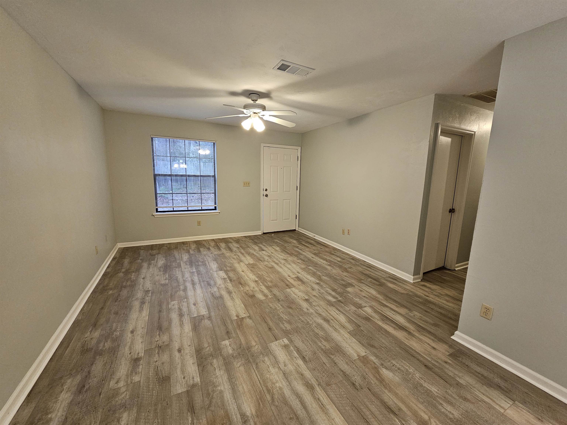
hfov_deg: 106.2
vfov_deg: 89.9
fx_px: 213
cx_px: 284
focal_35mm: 13
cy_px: 212
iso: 250
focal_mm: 2.2
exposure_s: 1/60
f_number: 2.2
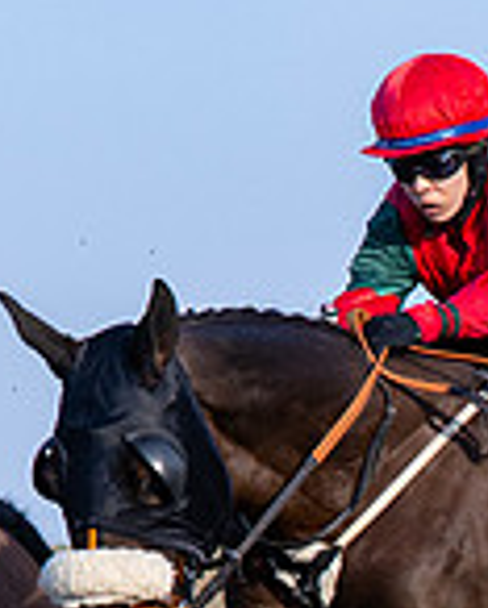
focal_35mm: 565
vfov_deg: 3.4
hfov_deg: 2.7
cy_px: 677
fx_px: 10190
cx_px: 488
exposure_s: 1/2000
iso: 250
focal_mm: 70
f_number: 4
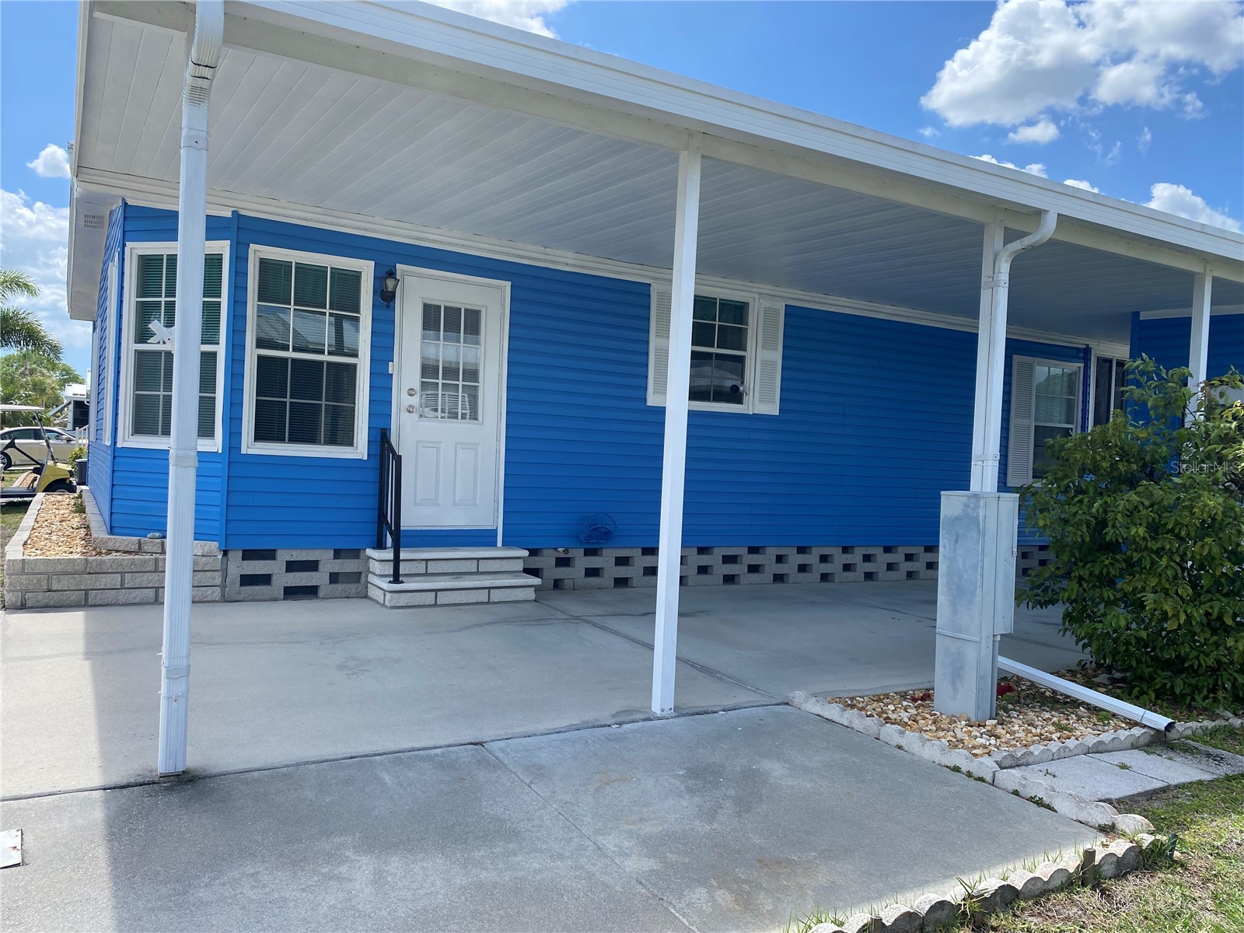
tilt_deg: -2.8
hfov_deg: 67.3
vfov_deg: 53.1
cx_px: 622
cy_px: 466
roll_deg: -2.2
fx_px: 934
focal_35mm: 26
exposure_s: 1/1504
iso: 32
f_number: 1.8
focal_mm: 4.25
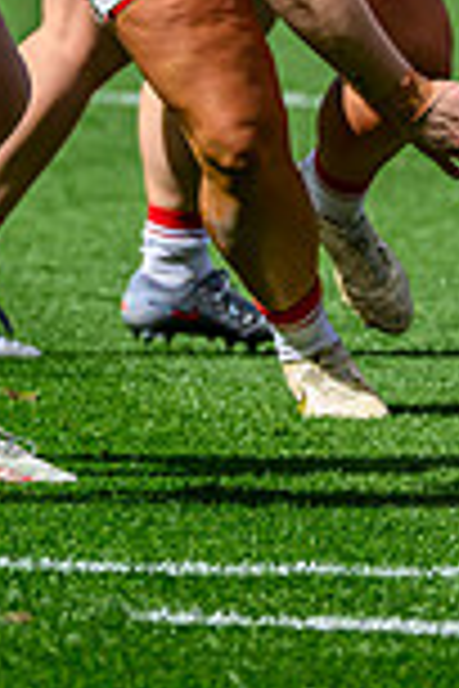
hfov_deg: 1.4
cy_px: 90
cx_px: 1029
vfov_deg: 2.2
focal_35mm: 948
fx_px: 18129
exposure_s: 1/3200
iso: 800
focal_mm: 200
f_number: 5.6
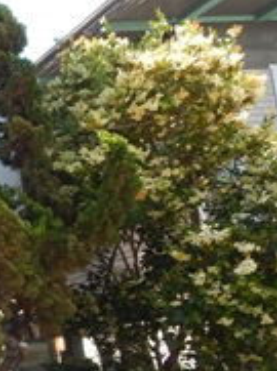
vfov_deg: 25.0
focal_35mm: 78
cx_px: -373
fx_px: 835
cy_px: 225
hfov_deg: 13.8
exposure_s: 1/320
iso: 125
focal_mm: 4
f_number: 3
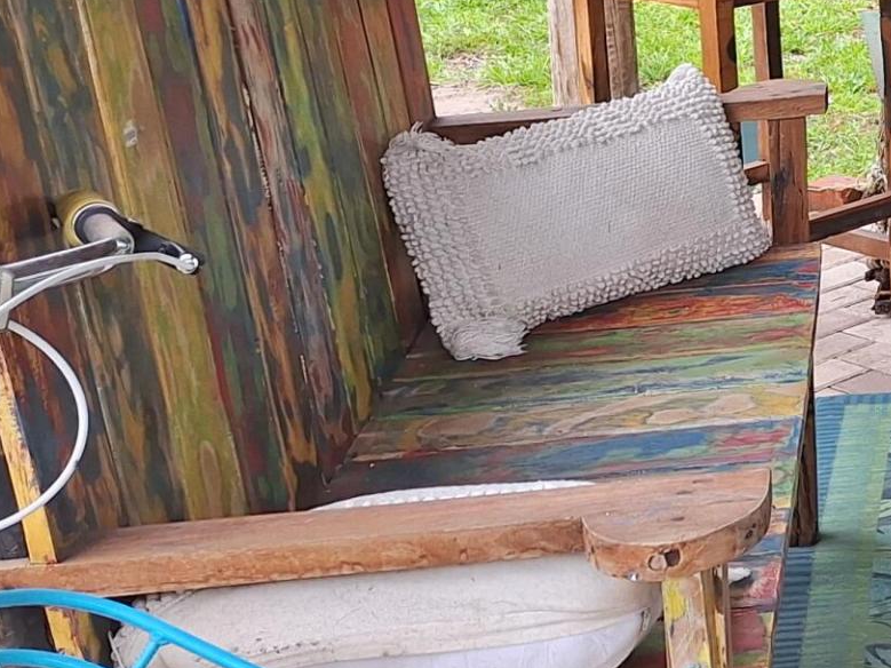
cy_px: -106
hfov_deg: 20.2
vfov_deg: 16.7
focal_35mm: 85
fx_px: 2188
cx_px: 1292
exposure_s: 1/785
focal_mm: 5.54
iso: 40
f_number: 1.8
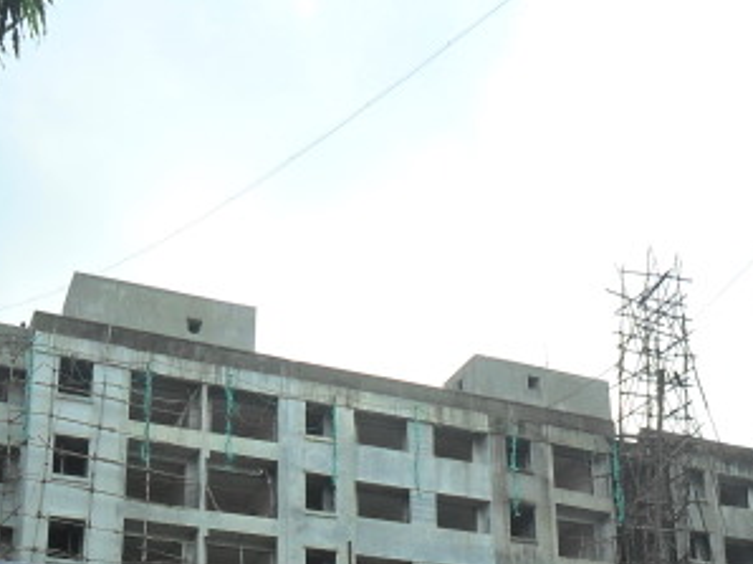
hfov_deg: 32.8
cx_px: 528
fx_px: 1261
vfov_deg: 23.9
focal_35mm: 58
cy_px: 584
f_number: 3.5
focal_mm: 4.9
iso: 100
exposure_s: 1/750
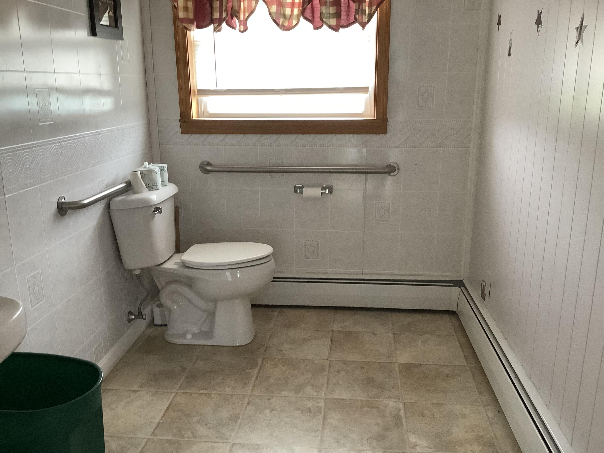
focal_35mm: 31
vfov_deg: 45.4
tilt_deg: -13.3
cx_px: 302
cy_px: 226
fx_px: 541
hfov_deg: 58.4
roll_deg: -0.4
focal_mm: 3.3
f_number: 2.4
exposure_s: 1/33
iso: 250
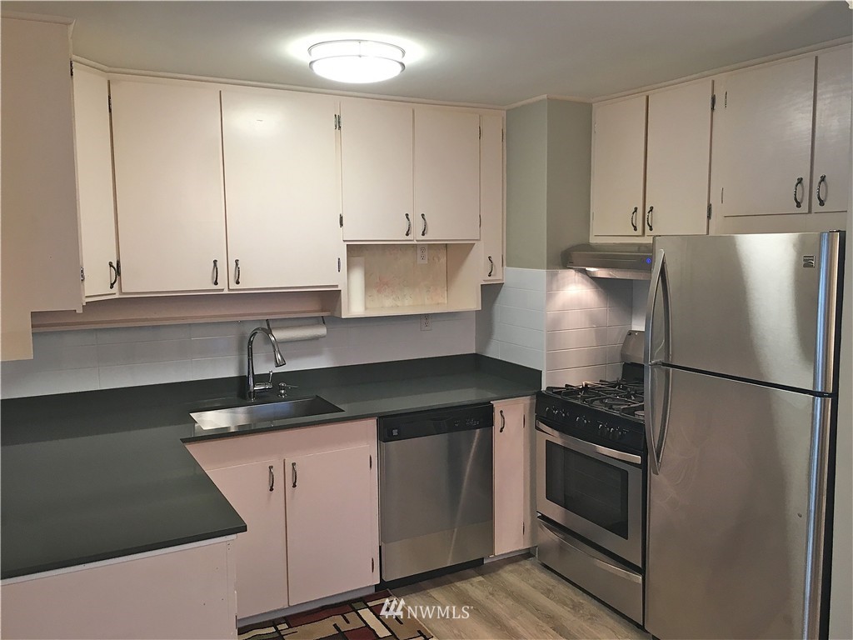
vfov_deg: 48.2
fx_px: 715
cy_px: 320
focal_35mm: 29
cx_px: 426
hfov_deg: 61.7
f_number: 2.2
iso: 64
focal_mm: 4.15
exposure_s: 1/30
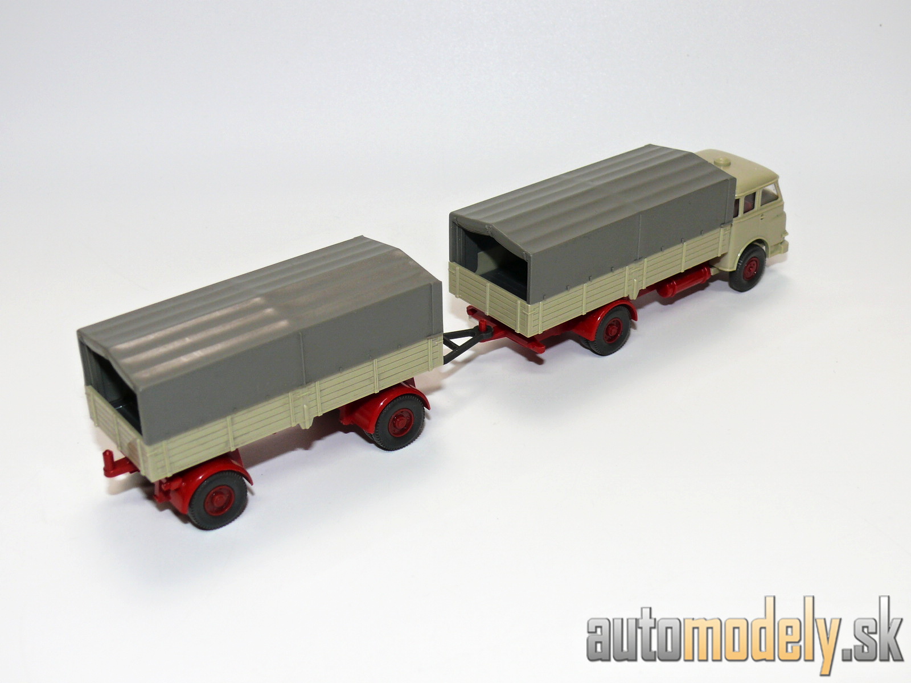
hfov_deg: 38.2
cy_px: 342
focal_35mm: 50
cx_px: 456
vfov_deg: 29.1
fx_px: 1316
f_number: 4
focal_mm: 9.1
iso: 100
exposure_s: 1/30
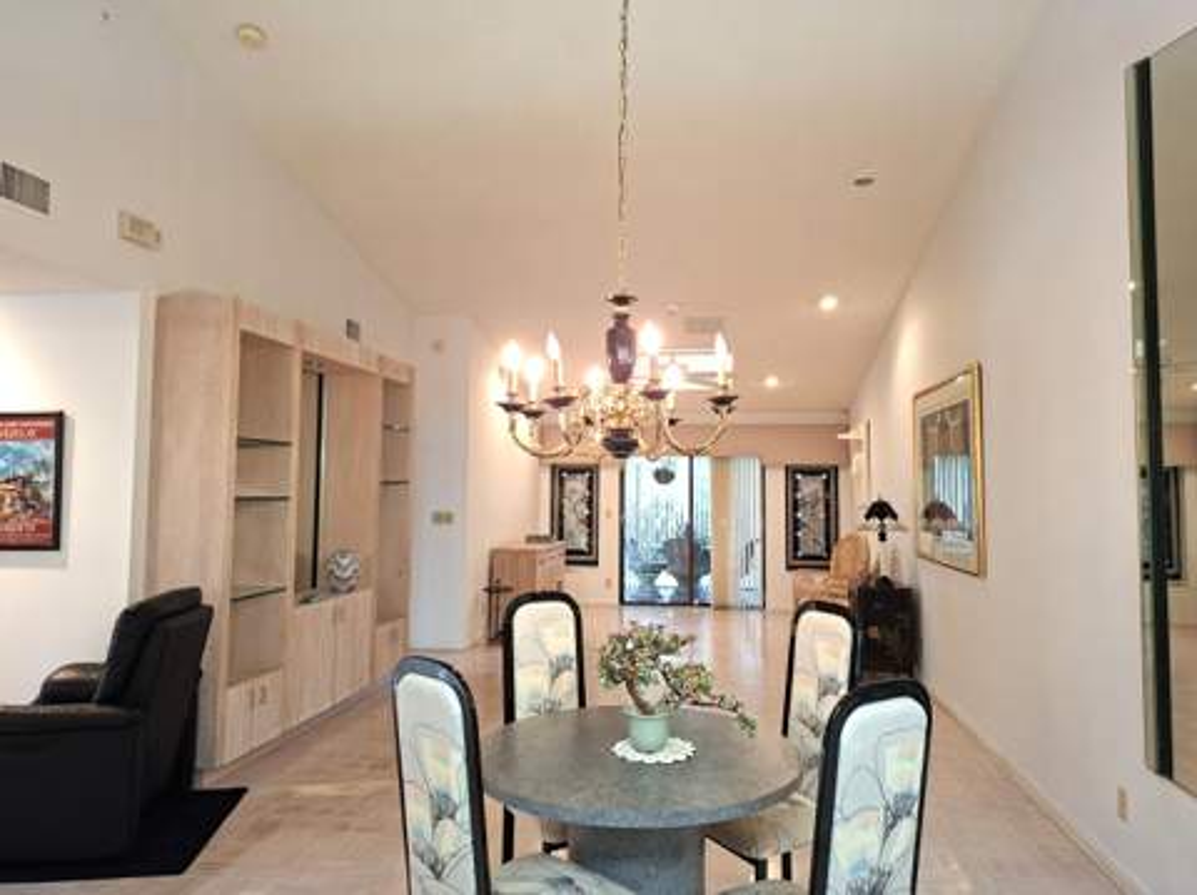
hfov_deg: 74.0
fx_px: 795
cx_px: 598
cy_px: 448
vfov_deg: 58.8
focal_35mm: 23
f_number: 1.8
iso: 320
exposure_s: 1/60
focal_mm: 5.54
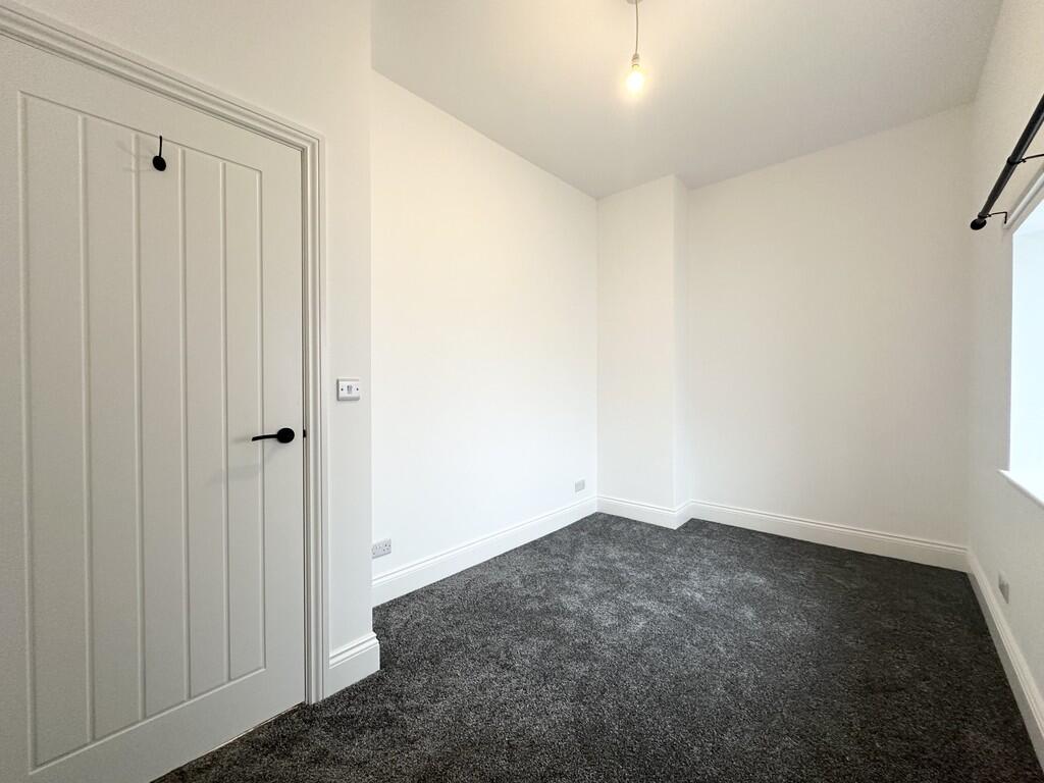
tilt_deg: -1.5
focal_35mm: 14
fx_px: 422
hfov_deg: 102.1
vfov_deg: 85.7
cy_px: 392
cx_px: 522
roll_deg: +0.0
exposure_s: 1/100
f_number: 2.2
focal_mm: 2.22
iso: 200
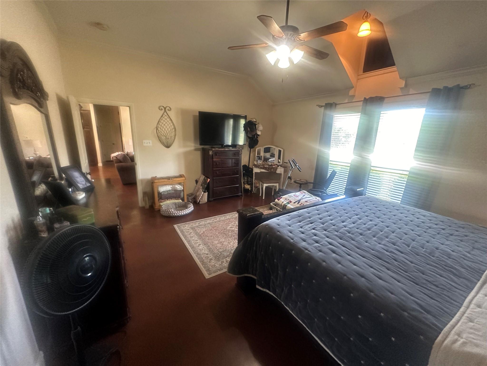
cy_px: 183
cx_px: 244
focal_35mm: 14
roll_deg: -1.9
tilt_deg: -15.0
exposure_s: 1/60
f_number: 2.2
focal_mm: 2.22
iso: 500
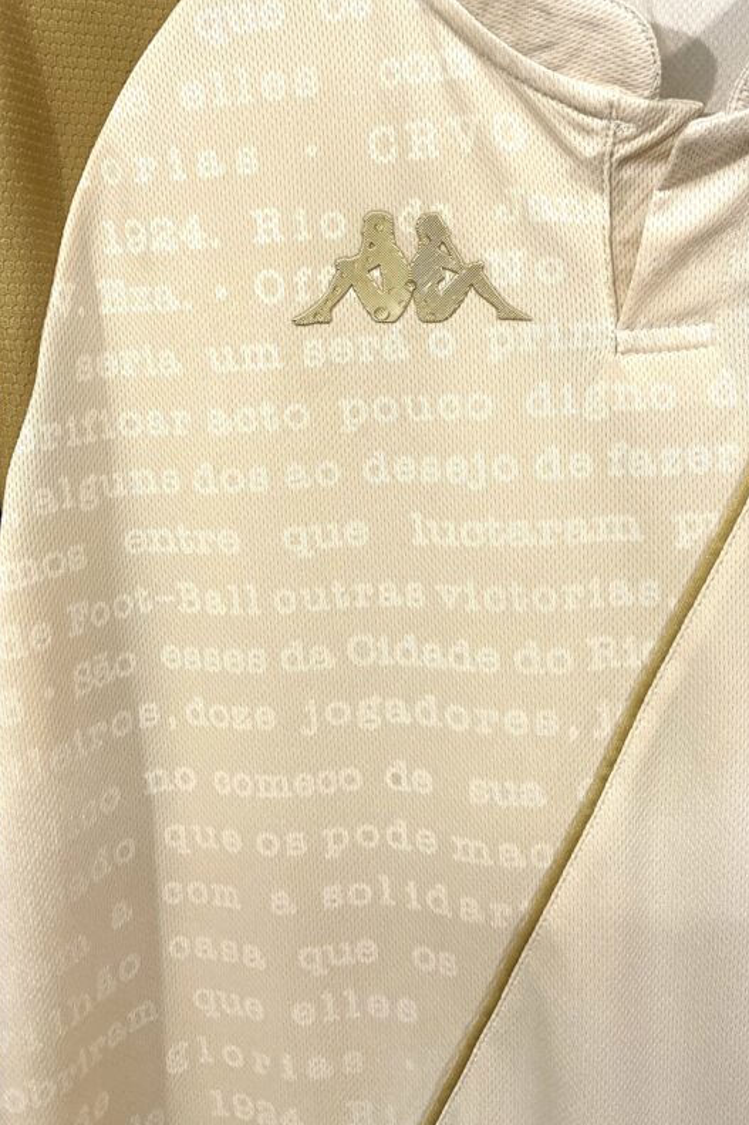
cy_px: 431
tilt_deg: -7.9
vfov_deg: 53.9
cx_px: 352
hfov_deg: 37.8
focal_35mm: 35
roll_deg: +3.0
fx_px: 1093
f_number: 1.8
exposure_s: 1/60
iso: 80
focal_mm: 4.25
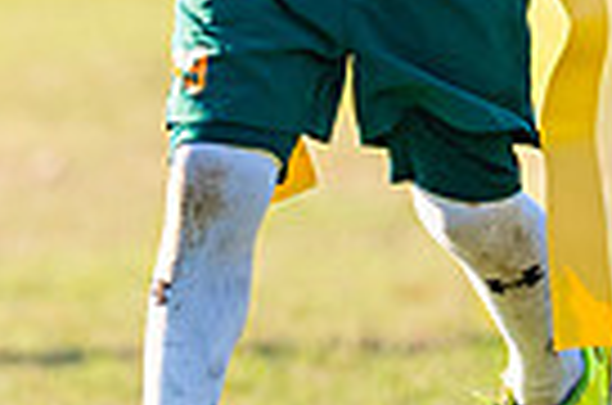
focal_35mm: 1742
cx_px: 321
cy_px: -311
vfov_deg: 0.8
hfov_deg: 1.2
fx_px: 29545
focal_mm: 200
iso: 160
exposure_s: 1/1600
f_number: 2.8
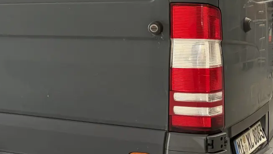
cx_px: -60
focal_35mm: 83
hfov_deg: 23.3
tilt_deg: -3.3
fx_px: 601
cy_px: 21
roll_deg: +1.9
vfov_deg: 14.5
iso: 100
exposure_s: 1/121
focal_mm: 5.96
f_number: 1.6
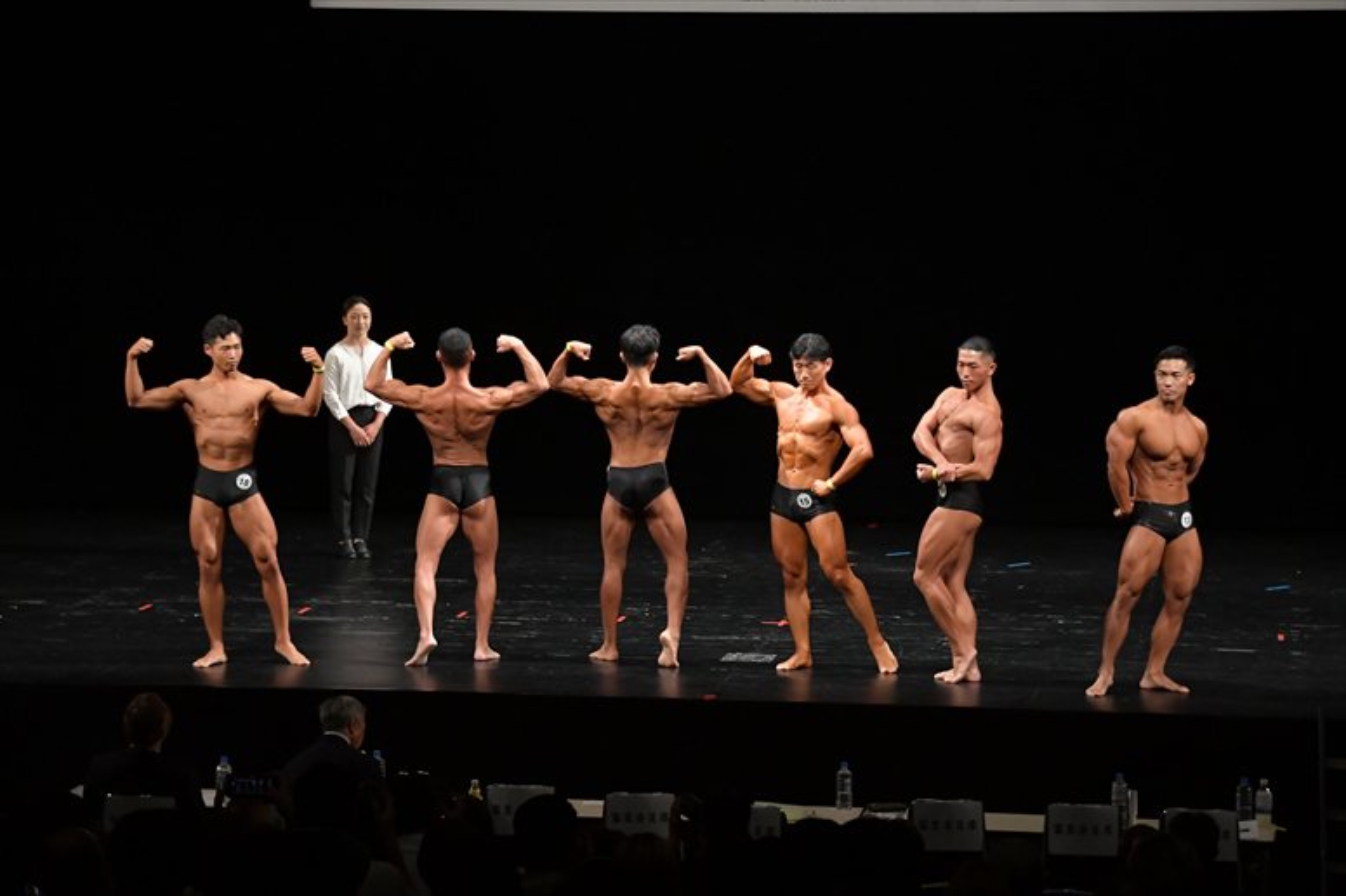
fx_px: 4036
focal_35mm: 108
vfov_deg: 12.7
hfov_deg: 18.9
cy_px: 448
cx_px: 673
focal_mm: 72
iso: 3200
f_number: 5.6
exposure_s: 1/400
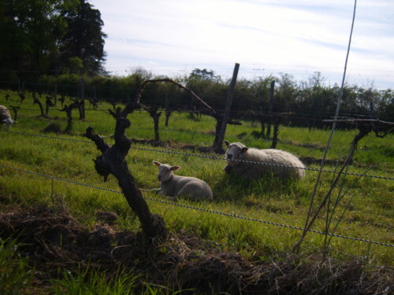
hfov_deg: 52.6
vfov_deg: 40.7
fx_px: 398
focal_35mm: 35
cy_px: 148
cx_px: 197
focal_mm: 7.4
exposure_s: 1/250
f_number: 7.1
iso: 80
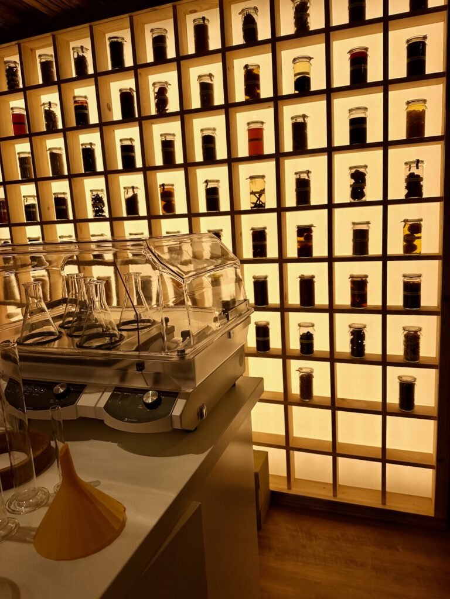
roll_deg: +1.6
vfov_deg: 71.6
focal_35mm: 24
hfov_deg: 56.8
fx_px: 416
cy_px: 300
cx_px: 225
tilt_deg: -10.8
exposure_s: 1/999
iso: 80
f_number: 1.78
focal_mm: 6.86
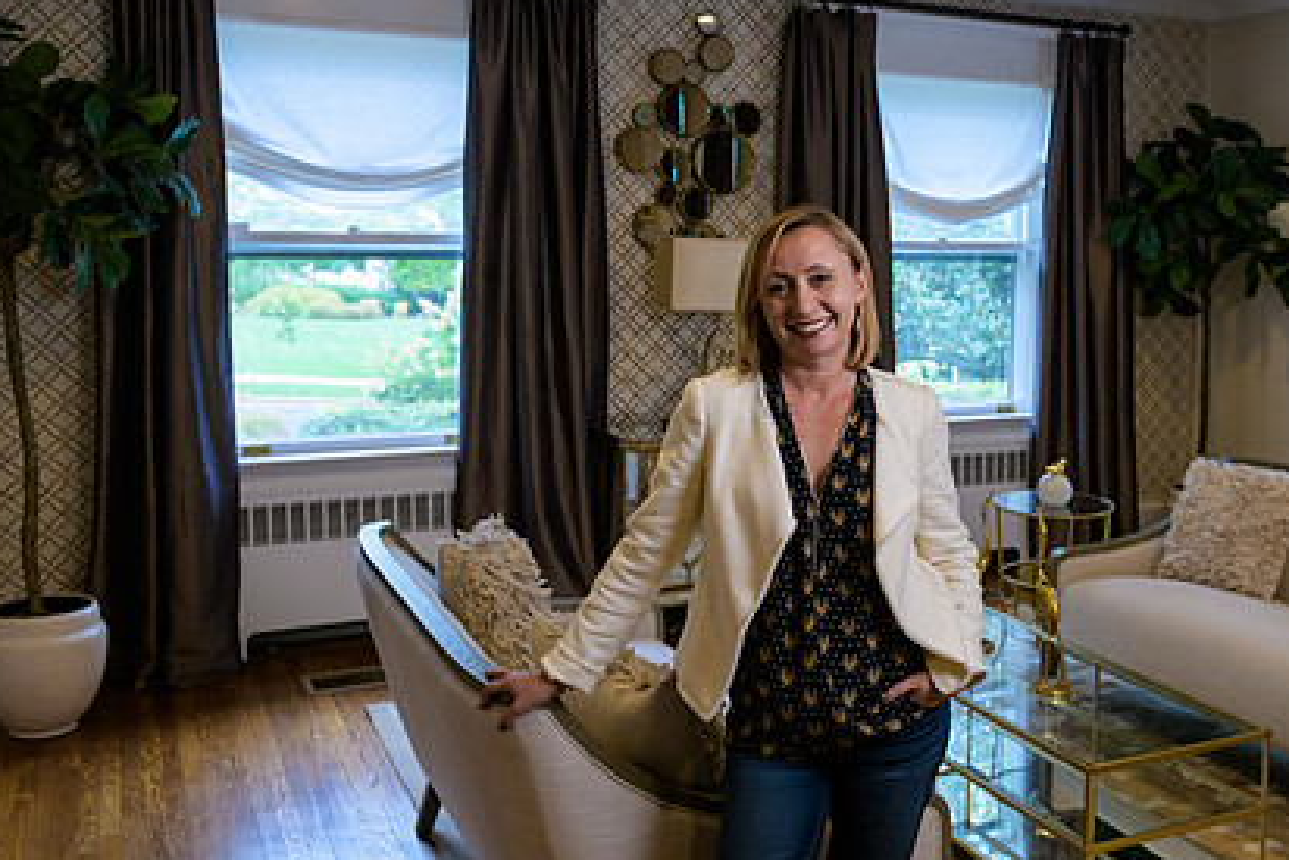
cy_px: 342
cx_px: 842
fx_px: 1361
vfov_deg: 35.0
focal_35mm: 38
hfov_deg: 49.9
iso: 1000
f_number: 5
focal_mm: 27
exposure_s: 1/125
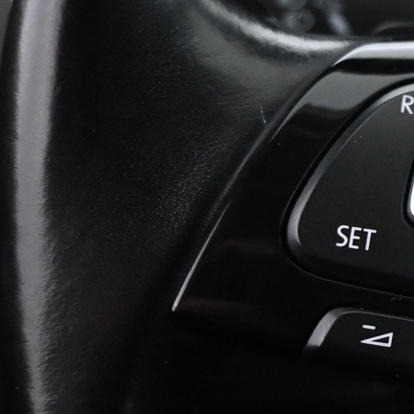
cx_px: 464
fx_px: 1164
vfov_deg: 20.2
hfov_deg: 19.3
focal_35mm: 86
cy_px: 187
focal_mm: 18
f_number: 3.5
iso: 5000
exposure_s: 1/60
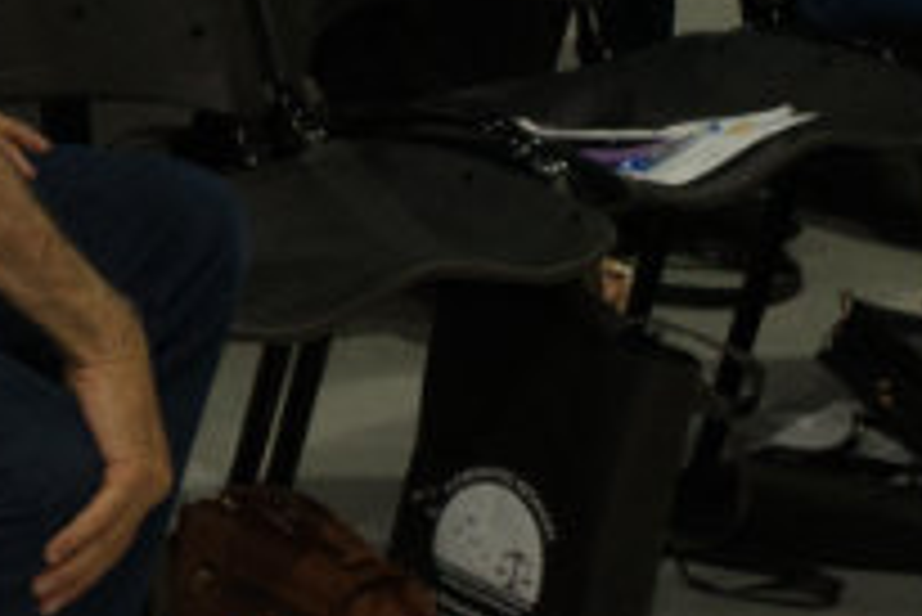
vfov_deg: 6.6
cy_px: -250
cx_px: -1039
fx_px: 5254
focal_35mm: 205
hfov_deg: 9.3
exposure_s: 1/100
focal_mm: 35
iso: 3200
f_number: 4
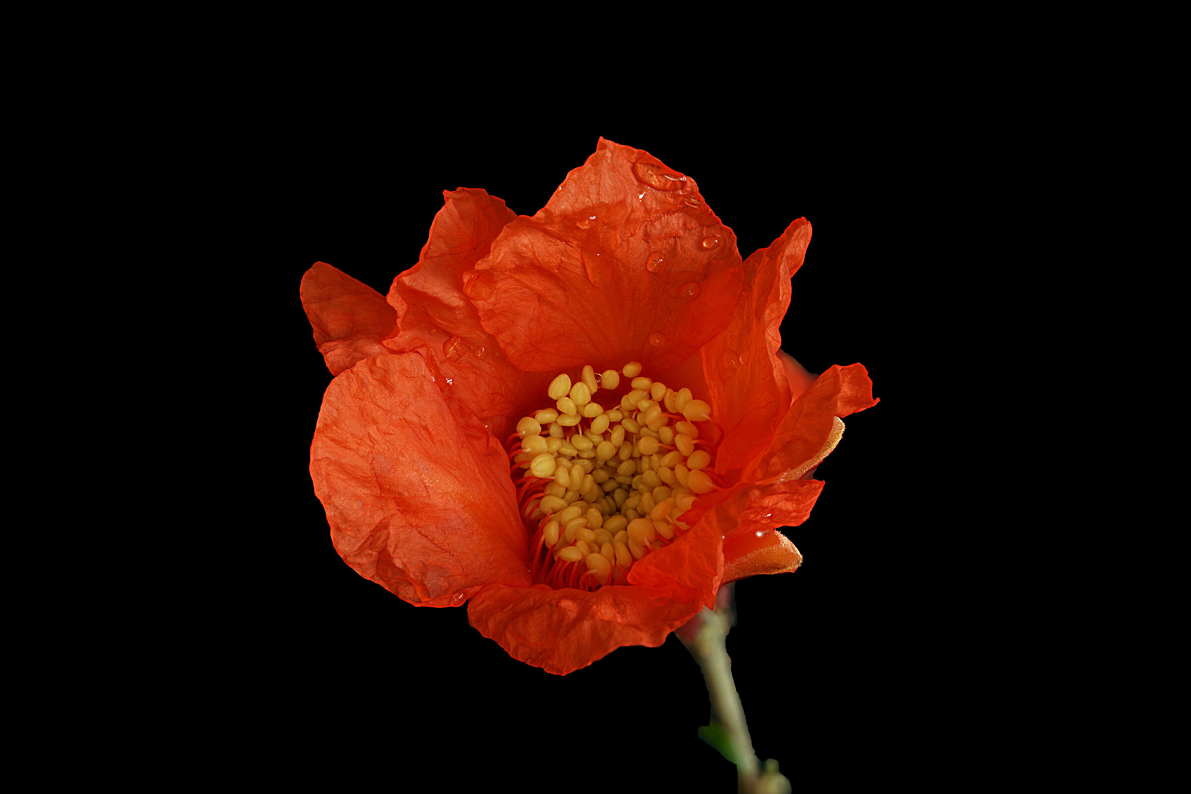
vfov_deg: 13.0
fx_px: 3473
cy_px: 397
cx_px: 596
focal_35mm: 105
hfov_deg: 19.5
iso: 160
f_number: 6.3
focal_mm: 105
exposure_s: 1/25
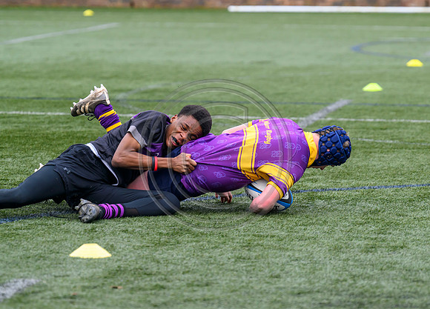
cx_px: 232
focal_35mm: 238
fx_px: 2918
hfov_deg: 8.4
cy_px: 153
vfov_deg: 6.1
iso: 1000
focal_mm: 175
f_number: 4
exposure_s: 1/1600
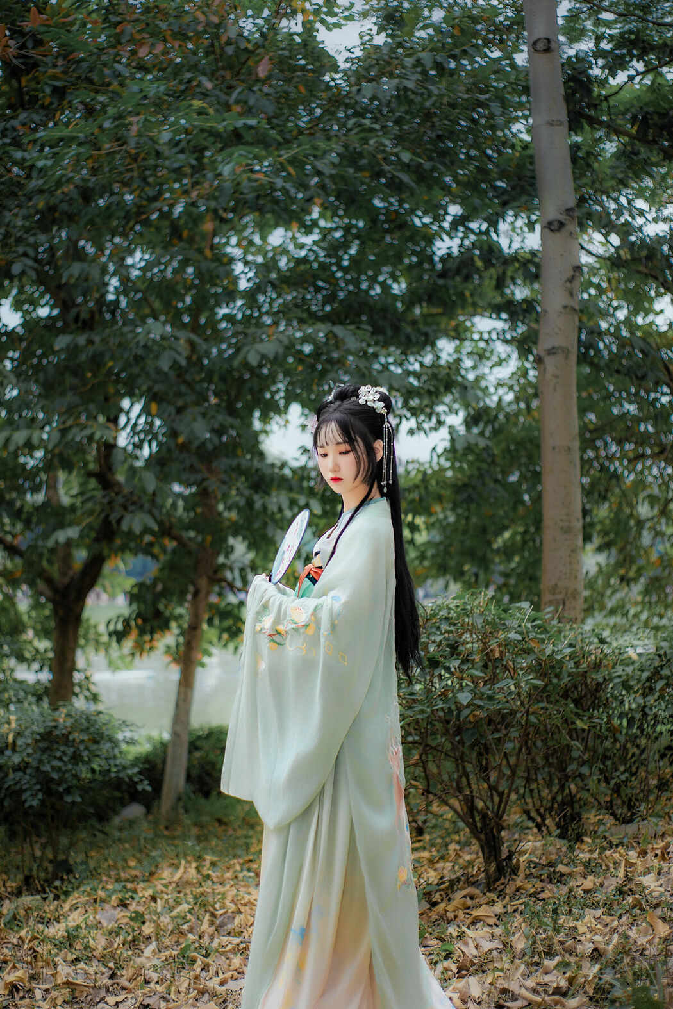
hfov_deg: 27.0
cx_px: 336
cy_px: 504
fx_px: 1402
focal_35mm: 50
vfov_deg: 39.6
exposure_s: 1/125
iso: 100
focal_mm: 50
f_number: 2.2
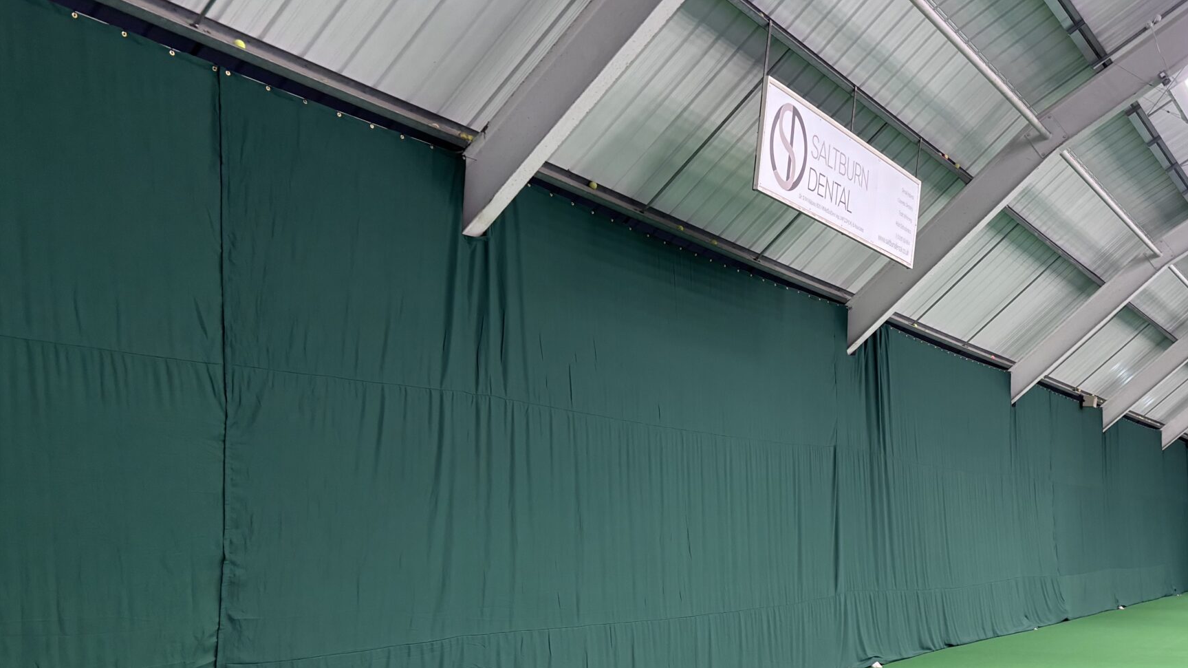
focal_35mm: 42
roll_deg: +0.2
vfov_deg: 27.8
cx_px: 736
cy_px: 528
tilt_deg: +3.5
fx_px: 1323
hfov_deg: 48.0
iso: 125
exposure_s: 1/50
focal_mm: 5.96
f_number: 1.6
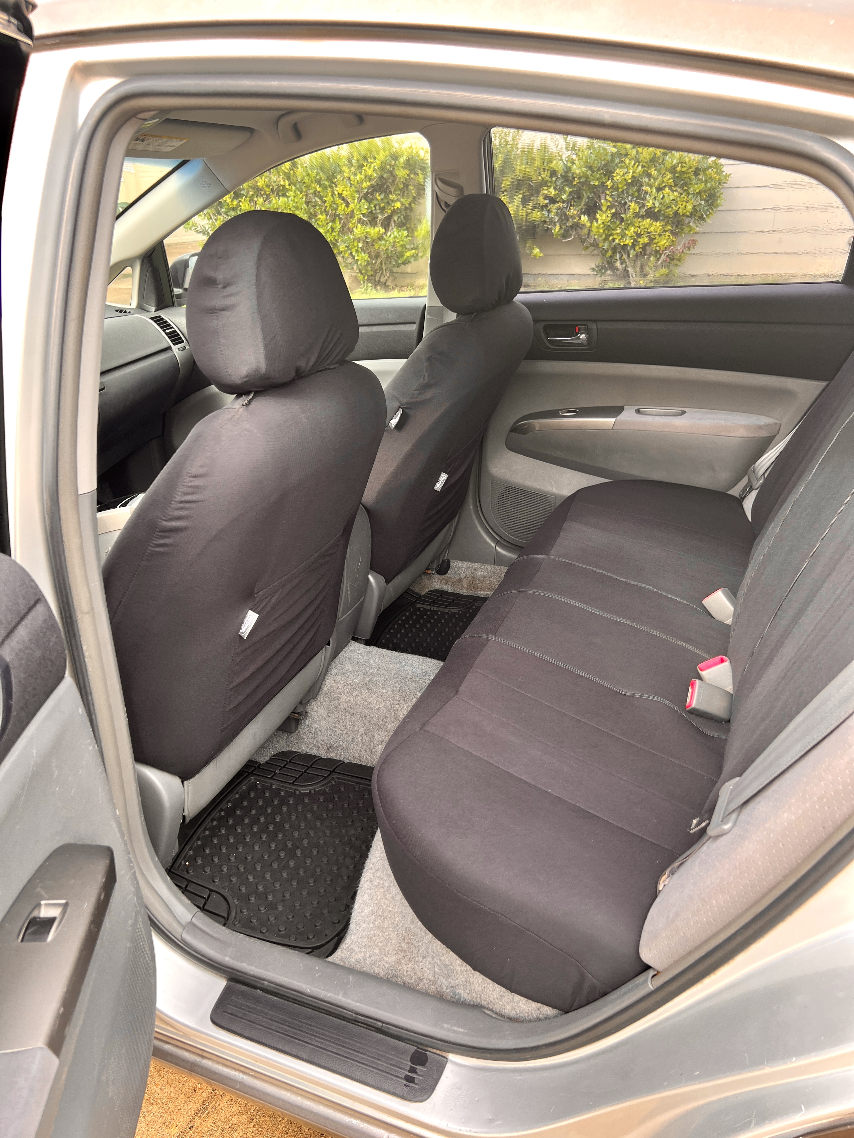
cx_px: 427
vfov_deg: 67.3
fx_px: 855
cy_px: 569
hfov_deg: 53.1
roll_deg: +1.9
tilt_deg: -25.0
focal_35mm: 26
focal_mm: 5.7
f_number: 1.5
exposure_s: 1/181
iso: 50
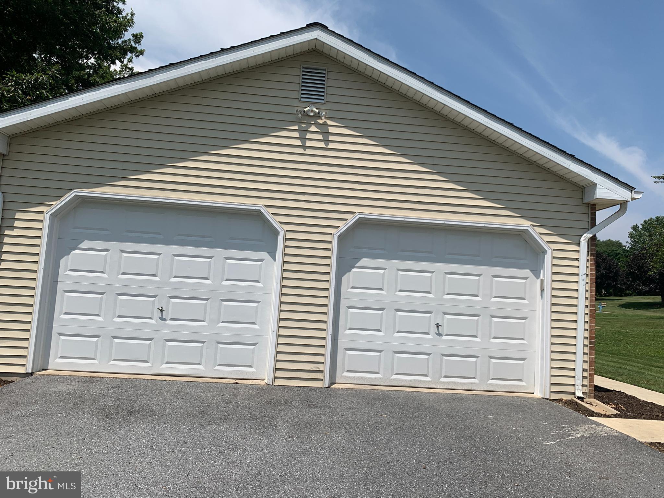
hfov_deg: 67.3
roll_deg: -3.9
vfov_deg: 53.1
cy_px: 249
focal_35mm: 26
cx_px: 332
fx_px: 499
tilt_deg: +7.4
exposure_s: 1/4673
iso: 25
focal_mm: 4.25
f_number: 1.8
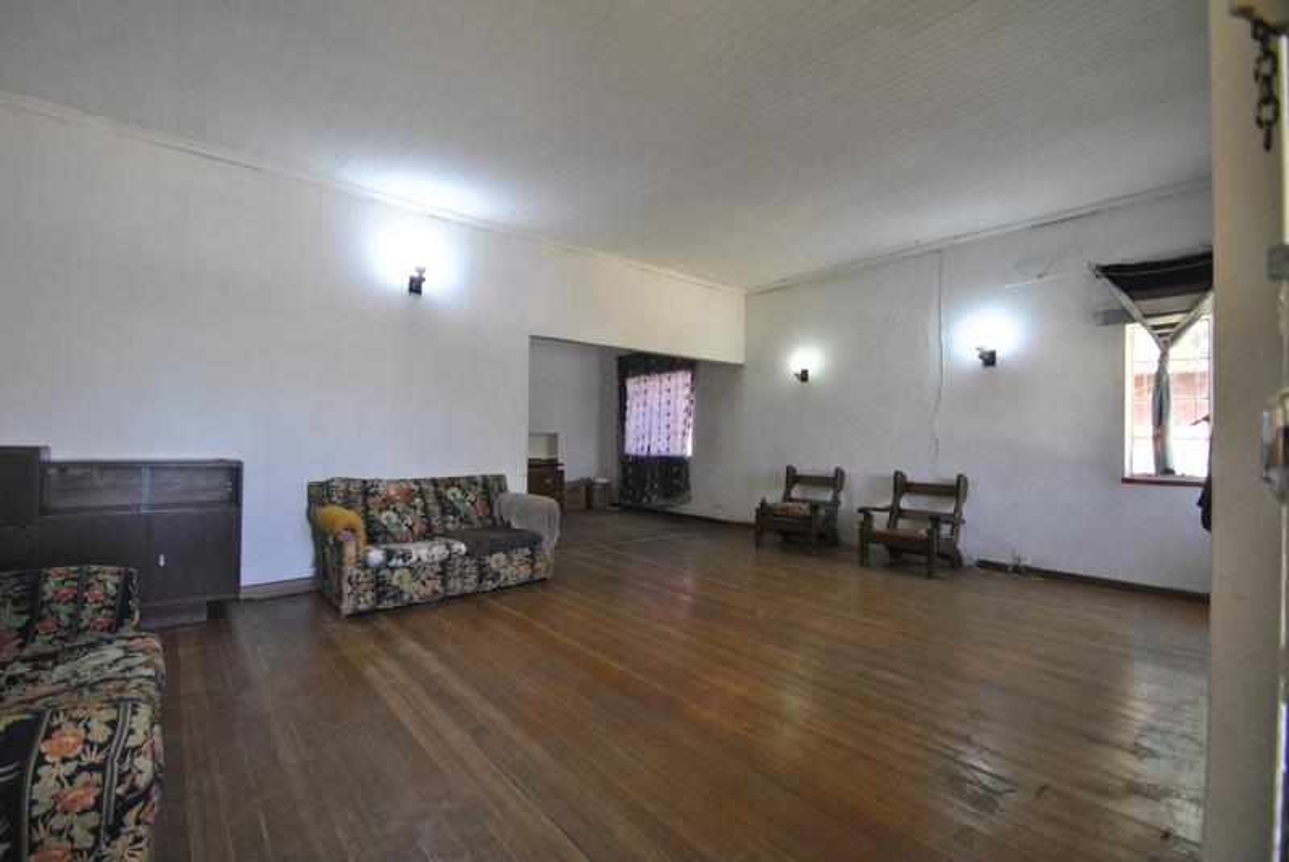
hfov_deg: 100.3
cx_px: 644
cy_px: 431
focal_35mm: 15
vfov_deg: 77.4
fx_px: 538
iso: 250
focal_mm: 10
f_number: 3.5
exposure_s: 1/30
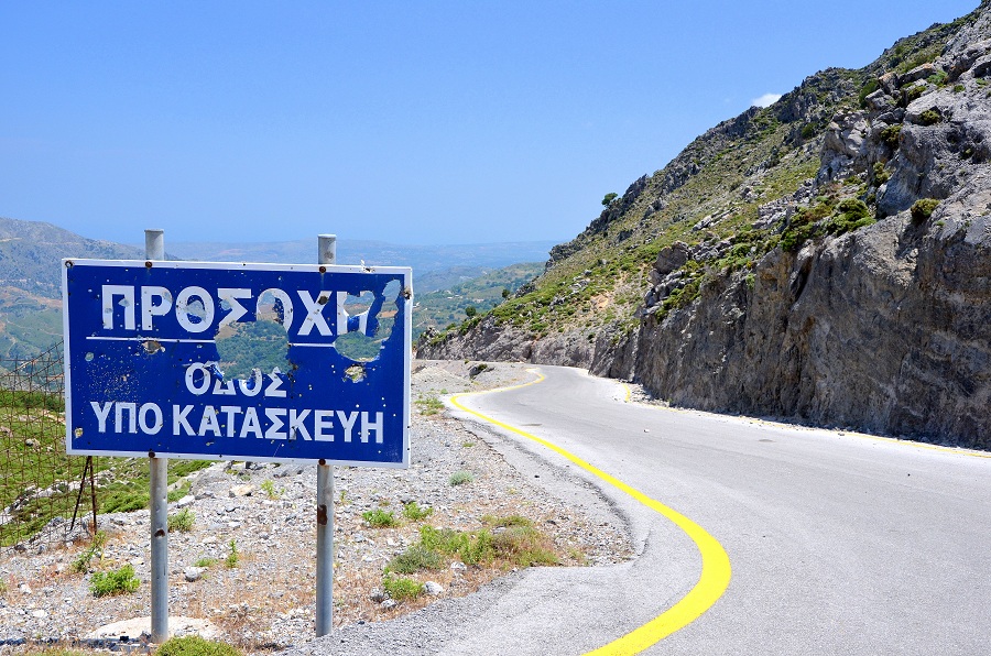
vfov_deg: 29.7
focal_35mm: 45
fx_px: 1236
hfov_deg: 43.7
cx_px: 496
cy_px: 328
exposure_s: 1/320
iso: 400
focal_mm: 30
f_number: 9
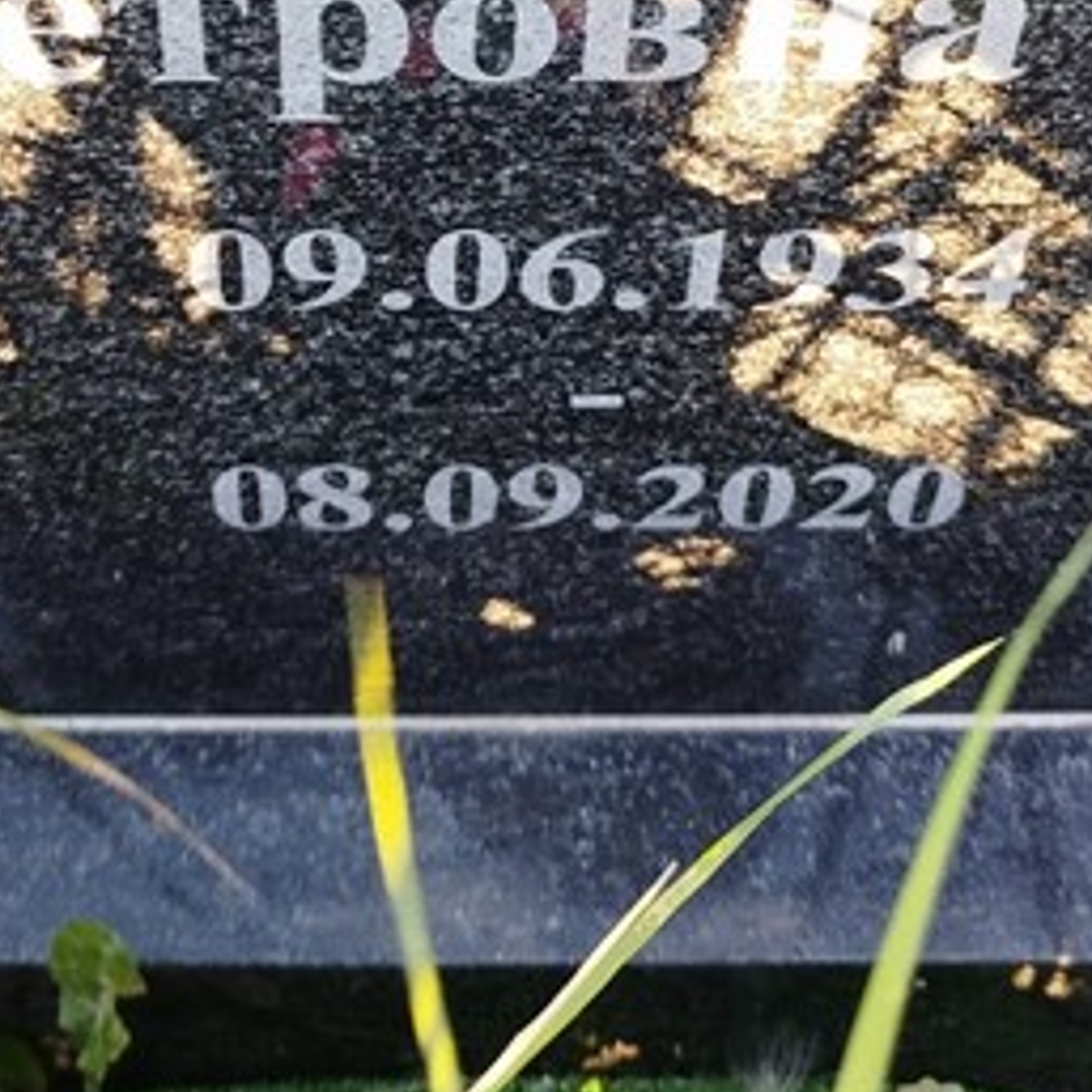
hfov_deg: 26.0
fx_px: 2356
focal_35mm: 66
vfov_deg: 24.7
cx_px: 387
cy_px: -34
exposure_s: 1/50
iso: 100
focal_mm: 5.31
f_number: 1.7
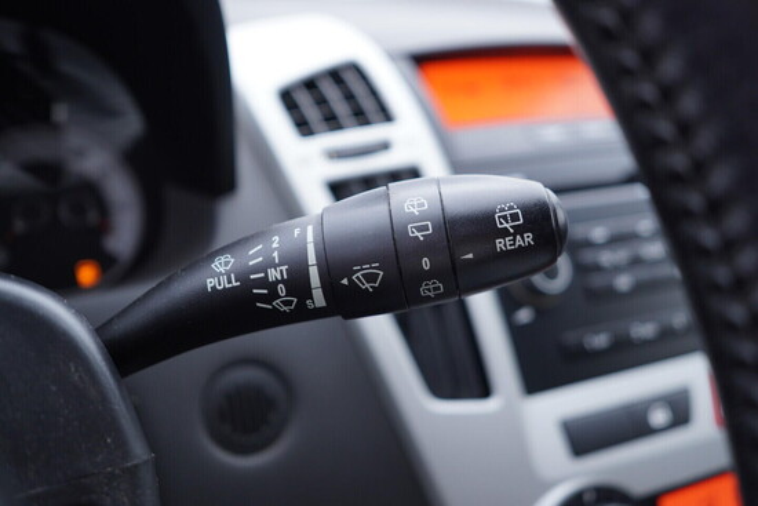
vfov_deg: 36.9
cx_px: 379
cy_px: 253
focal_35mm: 36
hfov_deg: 53.1
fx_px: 758
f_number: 2.8
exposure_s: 1/40
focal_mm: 24
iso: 160
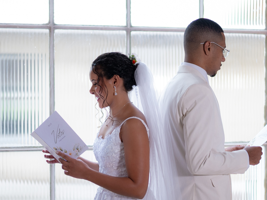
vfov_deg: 23.7
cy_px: 105
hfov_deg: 31.2
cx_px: 145
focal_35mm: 62
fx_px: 478
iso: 640
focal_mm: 35
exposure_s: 1/1250
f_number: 1.4
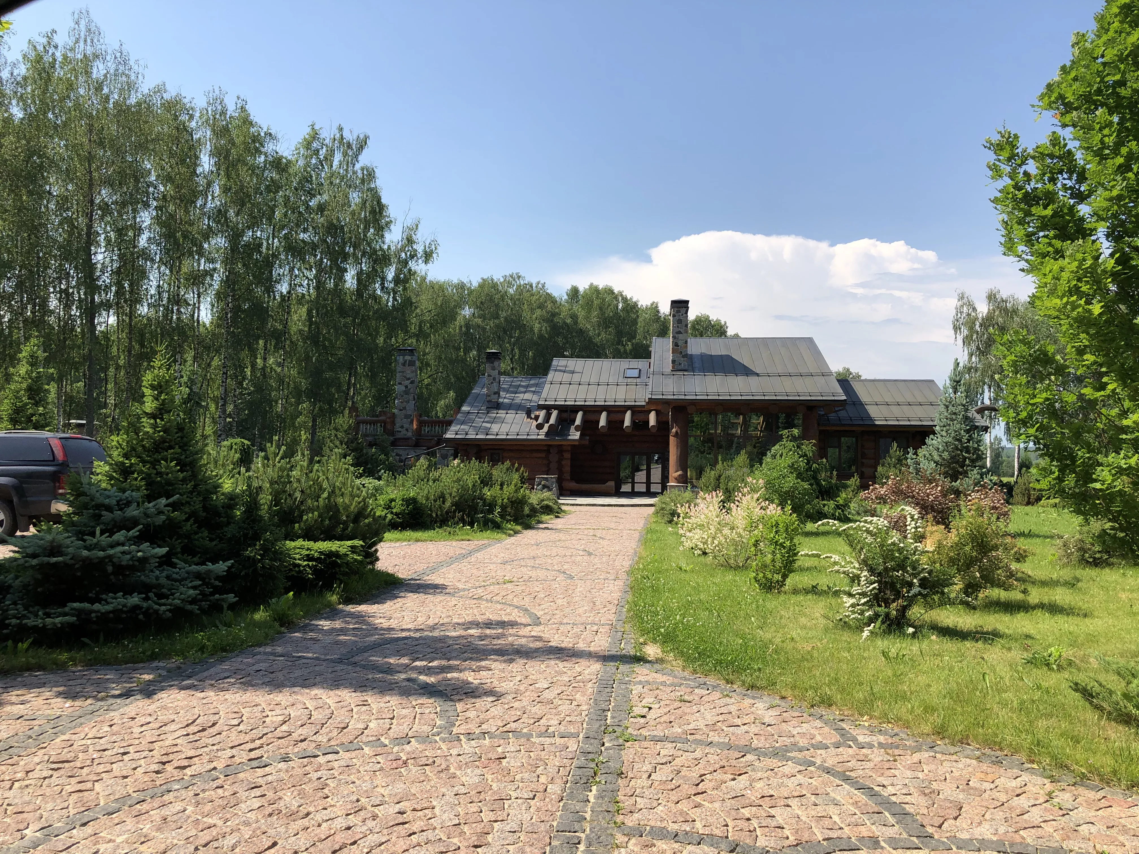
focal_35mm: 28
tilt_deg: -2.4
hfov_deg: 63.4
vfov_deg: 49.7
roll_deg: -0.6
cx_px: 570
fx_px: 921
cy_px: 427
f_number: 1.8
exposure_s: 1/1715
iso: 20
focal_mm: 3.99
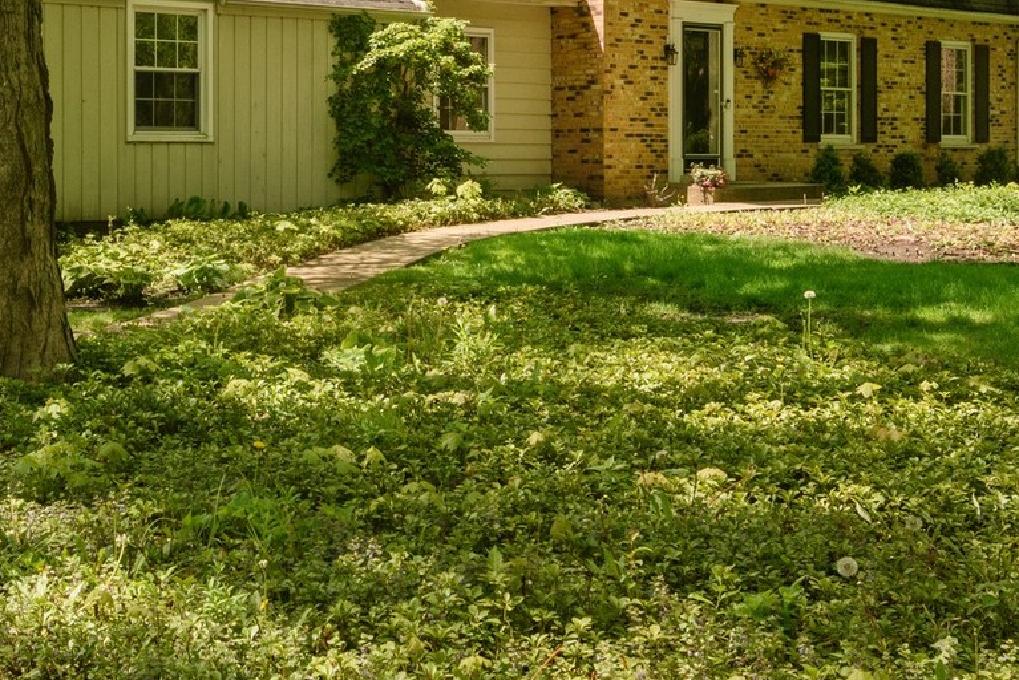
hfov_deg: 34.0
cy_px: 41
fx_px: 1614
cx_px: 205
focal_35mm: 57
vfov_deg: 23.1
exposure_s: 1/250
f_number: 8
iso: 200
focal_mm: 18
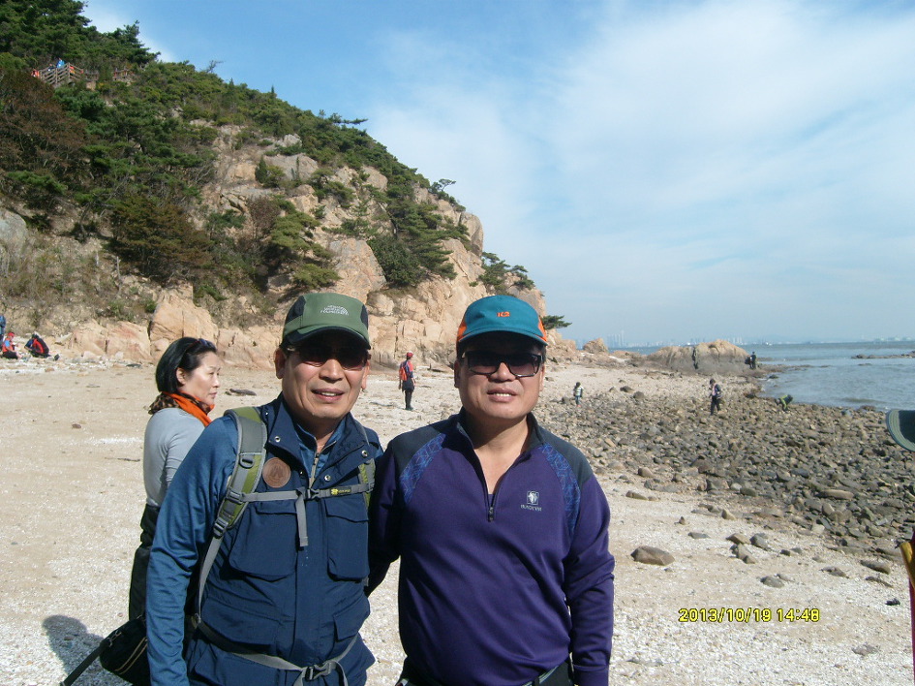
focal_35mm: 35
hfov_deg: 52.6
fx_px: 925
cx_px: 458
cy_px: 343
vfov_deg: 40.7
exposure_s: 1/350
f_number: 7.1
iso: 80
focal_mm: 5.8
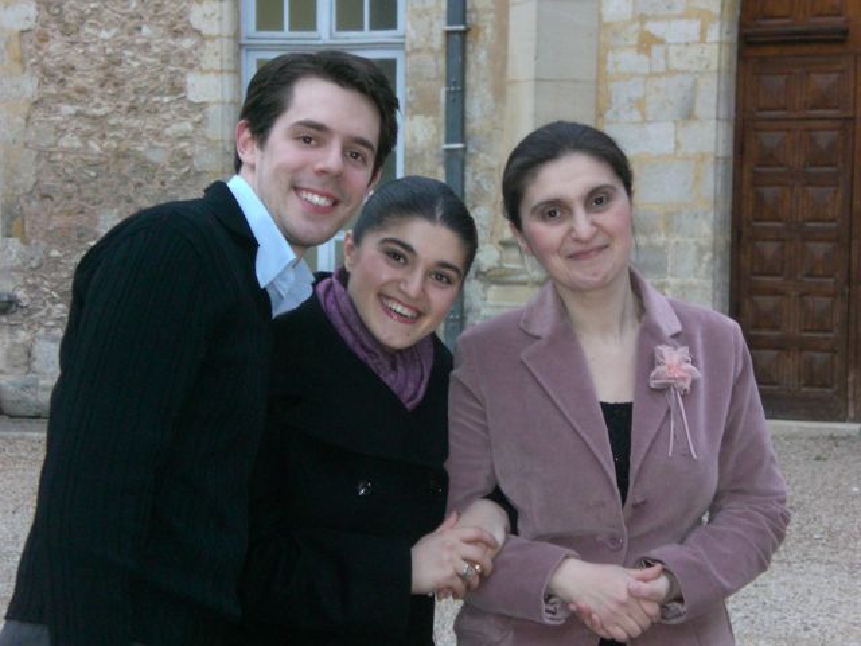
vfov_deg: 14.8
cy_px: 323
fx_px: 2487
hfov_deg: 19.6
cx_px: 430
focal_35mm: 100
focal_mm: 16.51
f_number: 5.4
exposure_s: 1/60
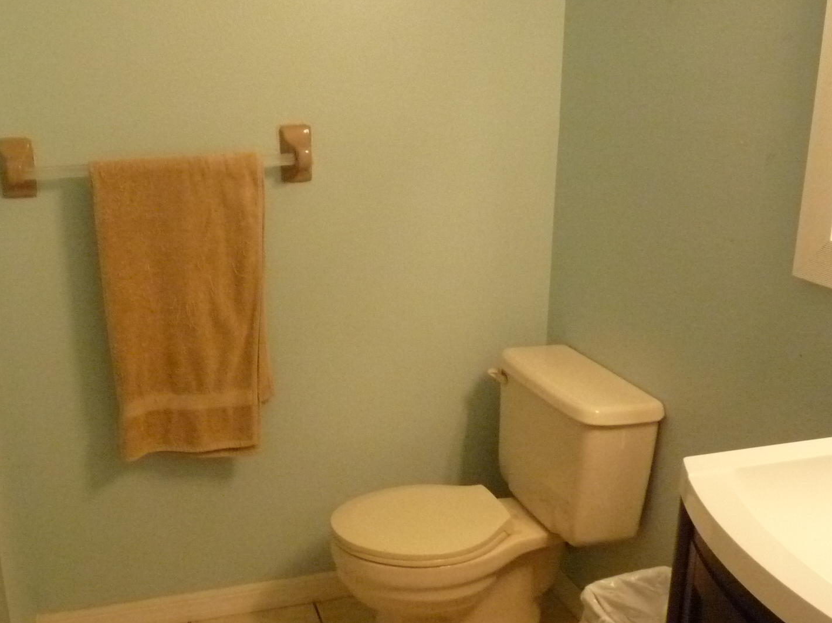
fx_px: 937
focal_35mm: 39
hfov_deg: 47.7
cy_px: 396
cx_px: 347
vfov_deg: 36.6
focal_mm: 4.8
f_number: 2.8
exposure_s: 1/60
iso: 800
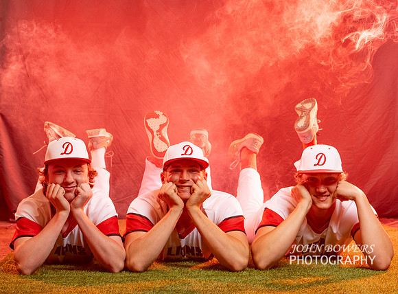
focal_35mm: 95
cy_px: 180
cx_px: 177
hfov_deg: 20.7
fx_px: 1090
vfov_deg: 15.3
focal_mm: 70
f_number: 6.3
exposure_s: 1/200
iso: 320
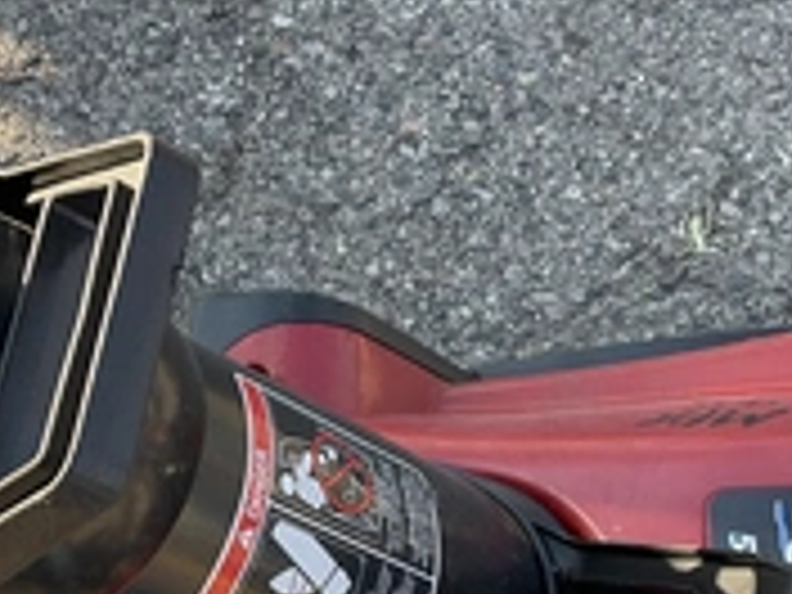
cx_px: 418
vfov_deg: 21.7
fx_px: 1510
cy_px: 549
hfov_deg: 29.4
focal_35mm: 66
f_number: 1.8
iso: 20
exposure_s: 1/142
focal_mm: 3
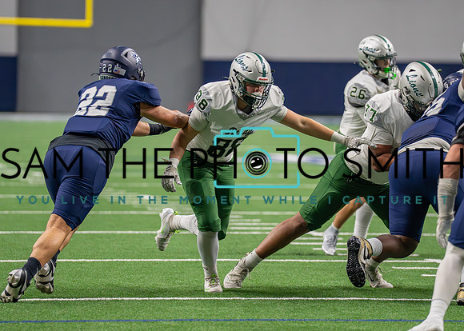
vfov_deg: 5.0
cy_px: 149
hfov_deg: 6.9
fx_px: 3830
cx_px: 256
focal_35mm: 291
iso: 4000
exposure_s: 1/1600
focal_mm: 200
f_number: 2.8
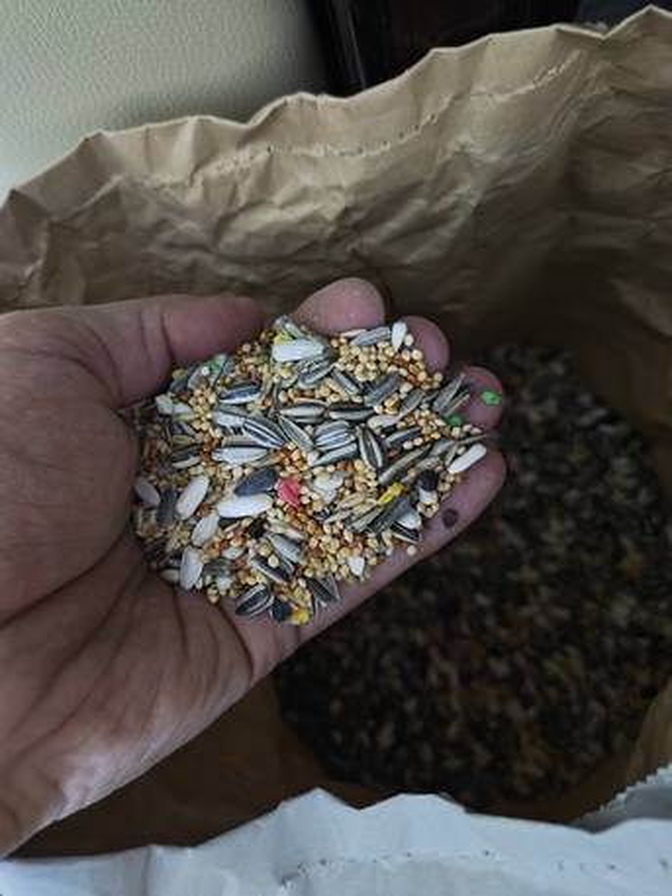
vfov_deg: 71.6
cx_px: 336
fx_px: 621
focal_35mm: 24
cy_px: 448
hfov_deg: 56.8
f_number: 1.9
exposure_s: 1/25
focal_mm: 6.12
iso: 3200
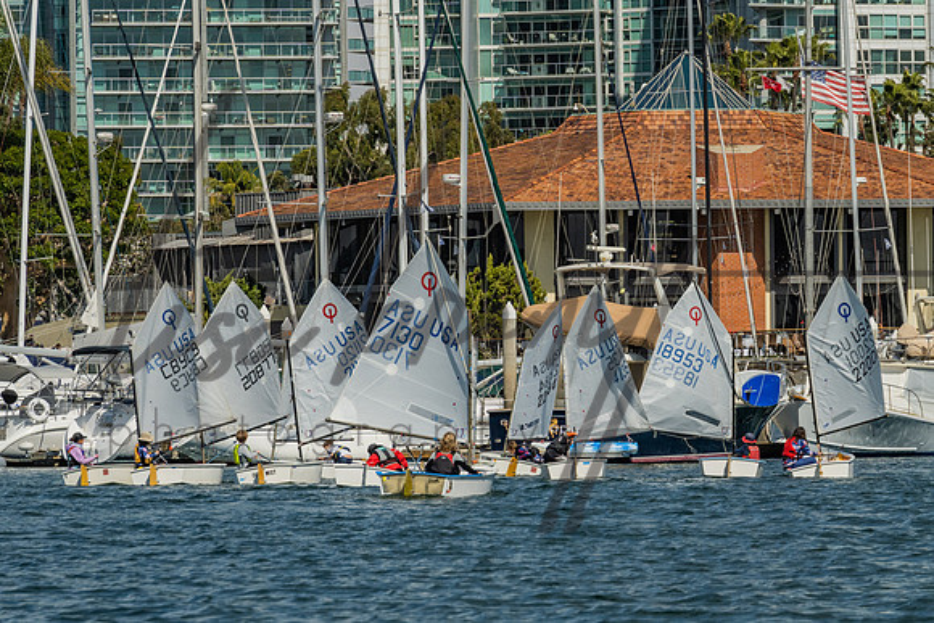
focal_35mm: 245
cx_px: 510
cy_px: 290
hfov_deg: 8.4
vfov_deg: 5.6
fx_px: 6357
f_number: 10
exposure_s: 1/500
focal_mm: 160
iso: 250
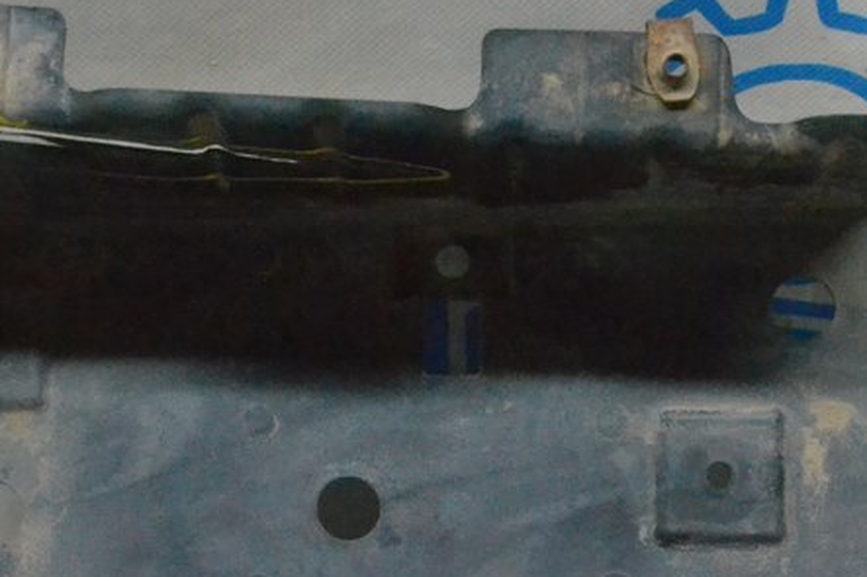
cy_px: 455
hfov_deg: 18.4
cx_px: 501
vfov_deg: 12.3
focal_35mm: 111
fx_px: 2672
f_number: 10
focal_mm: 32
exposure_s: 1/160
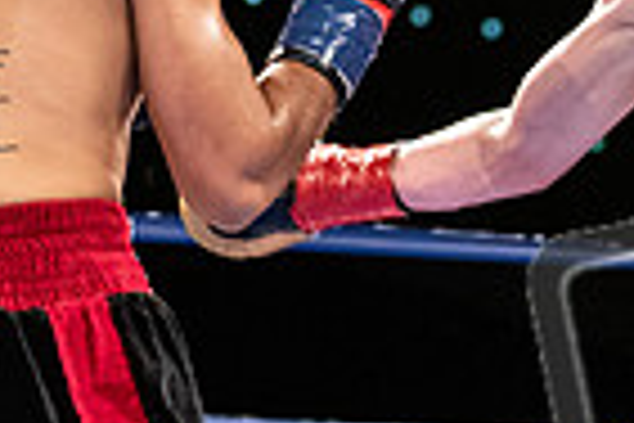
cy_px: 313
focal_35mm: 288
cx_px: 540
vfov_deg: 4.8
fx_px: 5072
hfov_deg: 7.1
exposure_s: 1/1000
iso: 2000
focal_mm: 70
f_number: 2.8
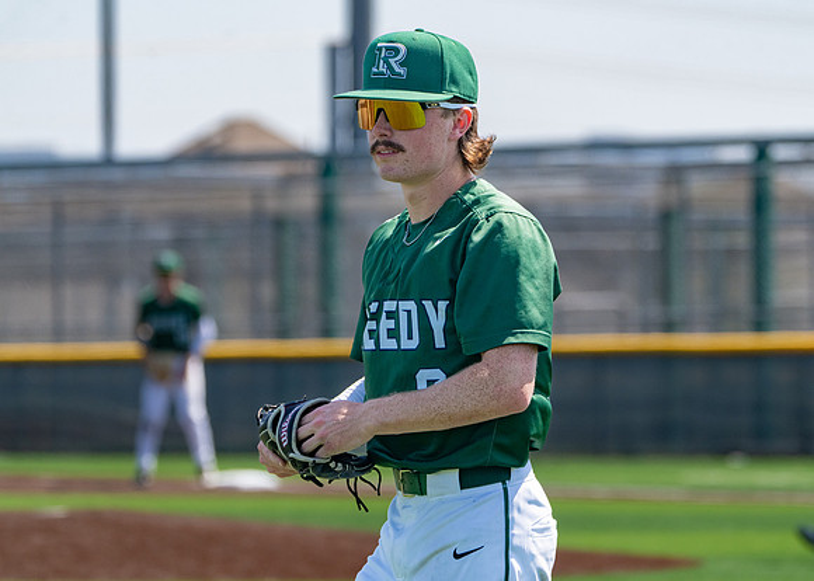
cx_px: 433
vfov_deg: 4.7
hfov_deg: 6.5
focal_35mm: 309
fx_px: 7132
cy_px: 306
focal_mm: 277
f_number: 8
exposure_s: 1/2000
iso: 1250
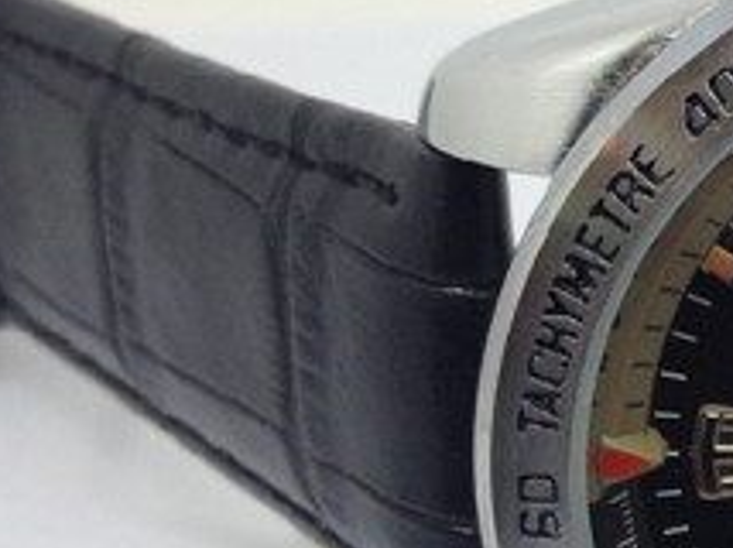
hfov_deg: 13.9
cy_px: 288
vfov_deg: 11.3
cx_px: 1189
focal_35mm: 131
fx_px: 2771
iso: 64
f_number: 2.4
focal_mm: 4.28
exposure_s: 1/100
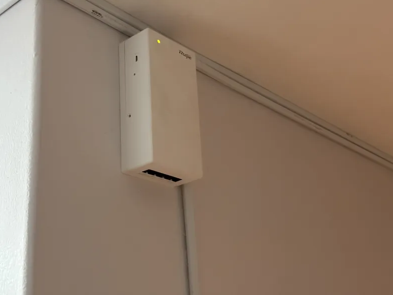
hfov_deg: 36.2
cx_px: 197
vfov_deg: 27.5
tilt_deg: +21.3
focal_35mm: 53
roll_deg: +4.5
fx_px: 602
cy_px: 146
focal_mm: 5.96
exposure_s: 1/40
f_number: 1.6
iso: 320
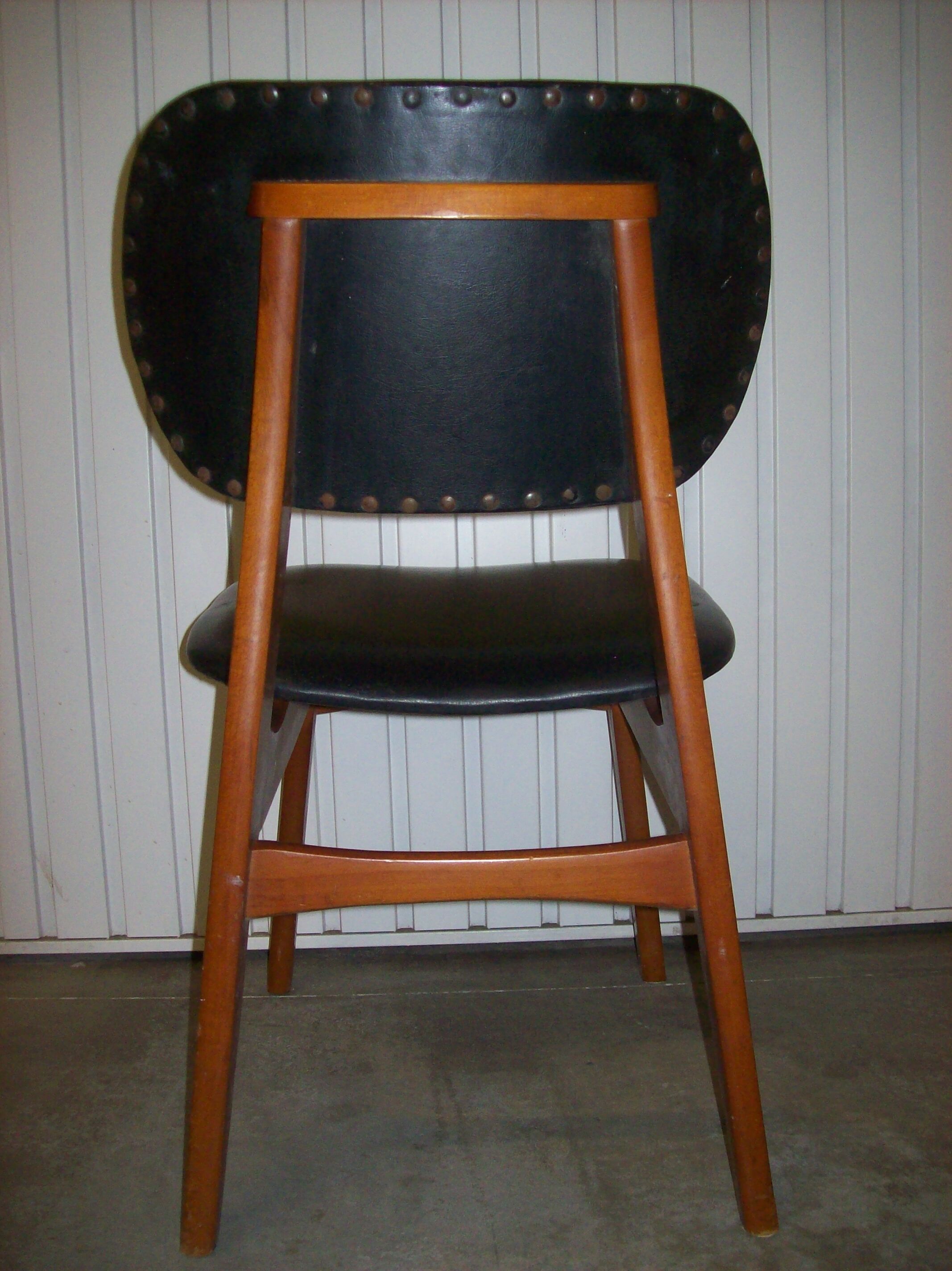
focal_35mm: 36
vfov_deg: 51.4
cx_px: 476
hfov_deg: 39.6
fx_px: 1321
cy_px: 636
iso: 200
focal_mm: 6
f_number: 2.7
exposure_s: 1/64
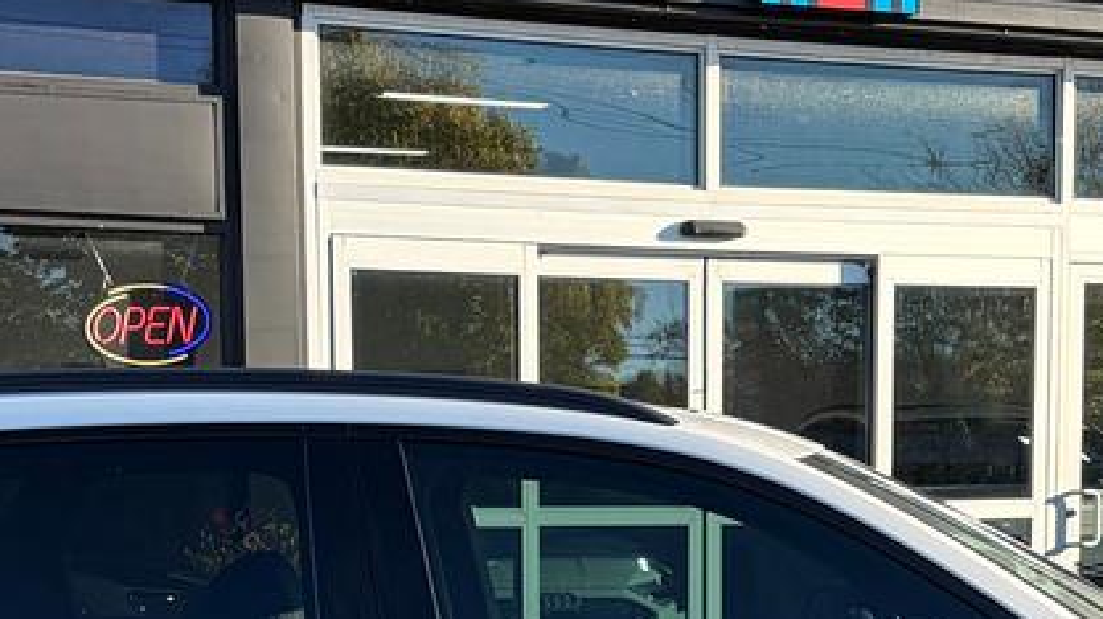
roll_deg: +0.7
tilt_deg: -5.6
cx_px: 548
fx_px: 2543
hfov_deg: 24.5
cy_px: 804
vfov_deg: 13.4
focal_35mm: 87
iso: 50
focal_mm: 5.96
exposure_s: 1/1135
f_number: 1.6
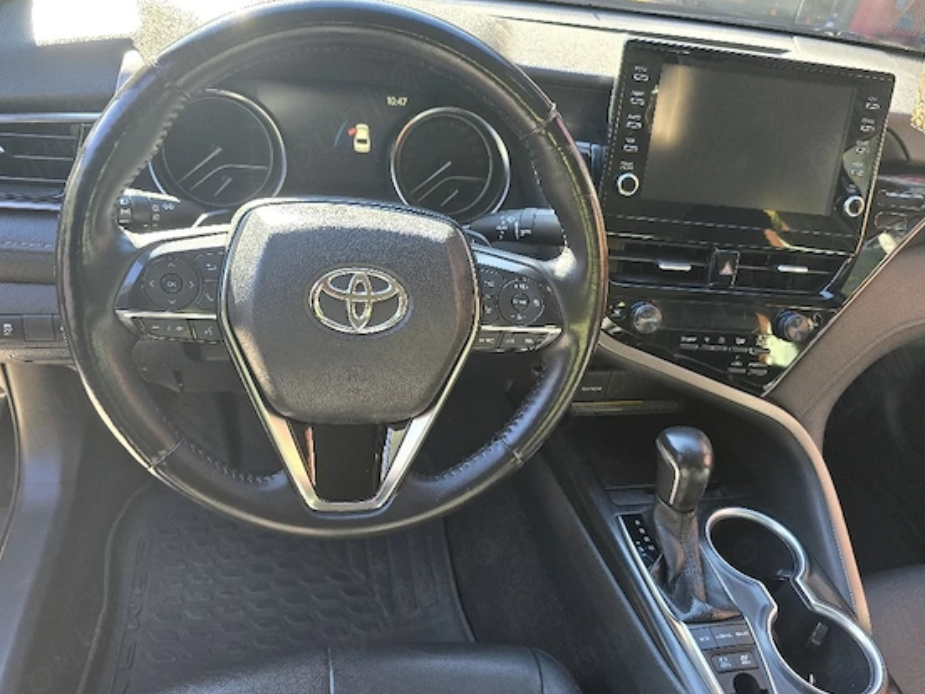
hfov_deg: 69.4
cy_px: 362
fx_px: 668
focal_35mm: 25
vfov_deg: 54.9
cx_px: 457
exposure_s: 1/182
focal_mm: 6.3
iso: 100
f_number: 1.7
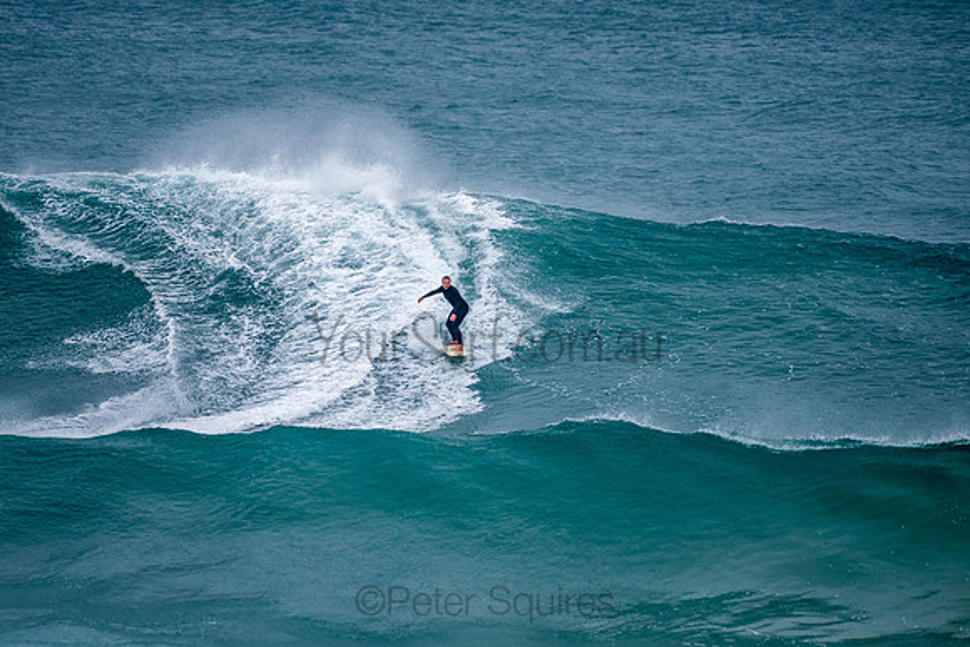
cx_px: 466
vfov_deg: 2.2
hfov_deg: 3.4
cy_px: 299
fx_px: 16525
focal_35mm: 613
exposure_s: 1/1250
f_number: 5.6
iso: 250
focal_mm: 500
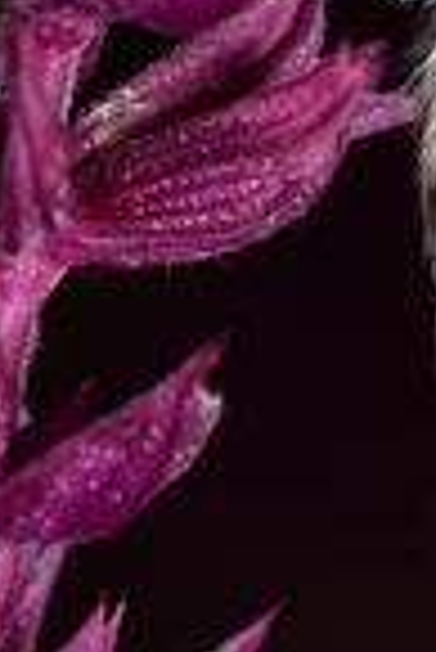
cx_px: 463
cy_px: 153
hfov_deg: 1.4
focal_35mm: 991
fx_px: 17959
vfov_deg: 2.1
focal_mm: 150
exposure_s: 1/250
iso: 100
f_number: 10
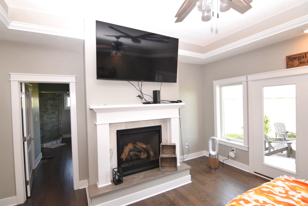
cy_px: 103
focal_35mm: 16
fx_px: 141
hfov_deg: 95.0
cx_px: 154
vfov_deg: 72.1
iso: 450
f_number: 5.6
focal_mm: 11
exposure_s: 1/125
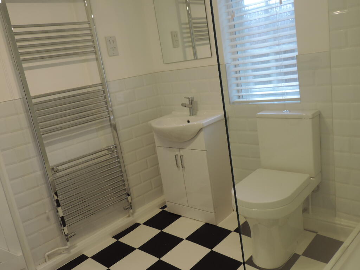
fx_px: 312
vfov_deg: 46.8
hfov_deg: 60.0
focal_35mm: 30
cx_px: 180
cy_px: 135
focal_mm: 5.3
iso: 160
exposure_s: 1/30
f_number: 3.1
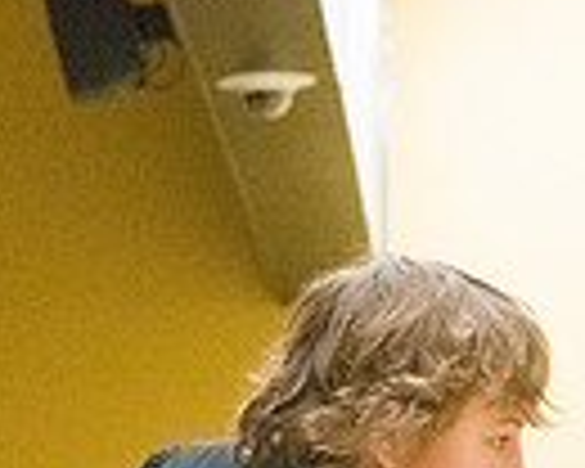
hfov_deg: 6.6
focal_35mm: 293
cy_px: 808
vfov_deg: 5.2
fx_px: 5073
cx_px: 346
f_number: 4.5
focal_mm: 70
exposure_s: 1/1000
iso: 10000
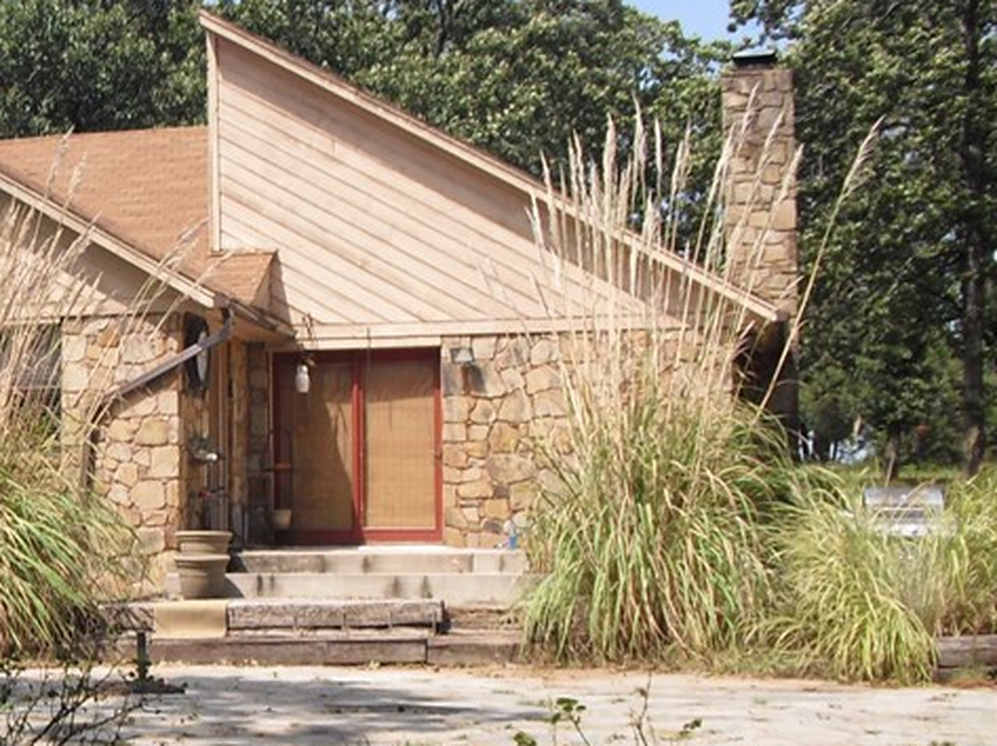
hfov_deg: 23.6
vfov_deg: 18.7
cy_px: 558
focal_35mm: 78
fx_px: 2245
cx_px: -80
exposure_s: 1/100
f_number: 7.8
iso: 64
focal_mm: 6.3
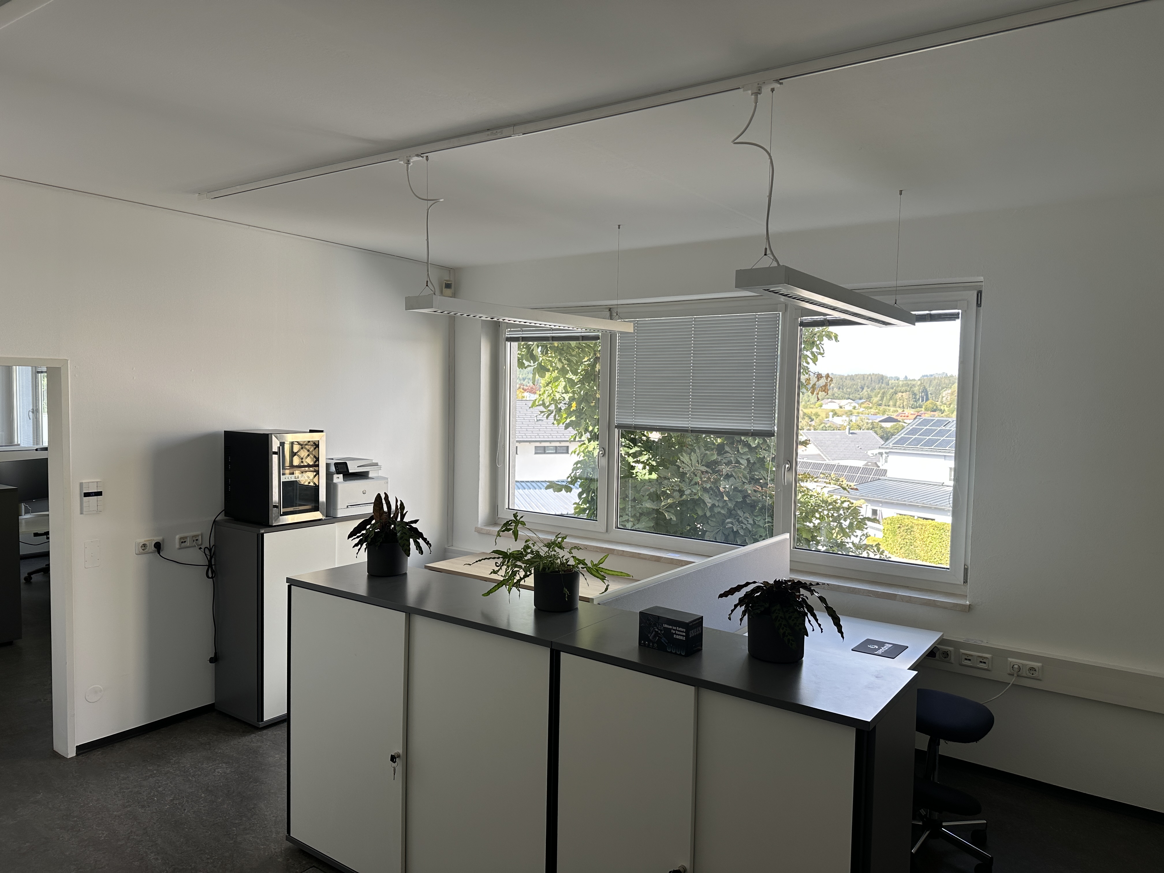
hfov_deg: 71.6
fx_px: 807
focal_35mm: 24
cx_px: 582
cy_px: 436
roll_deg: -0.7
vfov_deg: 56.8
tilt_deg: -3.3
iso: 64
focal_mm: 6.86
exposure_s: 1/185
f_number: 1.78
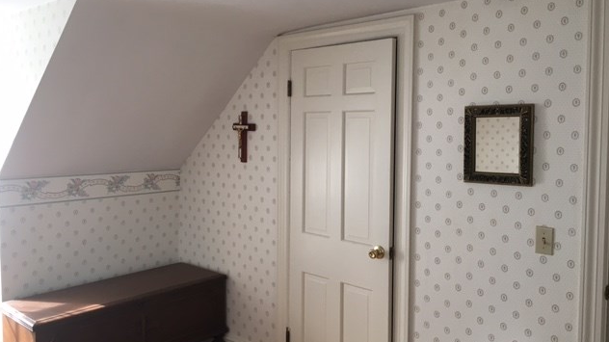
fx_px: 517
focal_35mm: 32
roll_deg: -0.4
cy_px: 164
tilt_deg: -3.6
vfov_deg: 36.6
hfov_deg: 61.0
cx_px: 304
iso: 32
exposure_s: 1/30
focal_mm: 4.15
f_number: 2.2
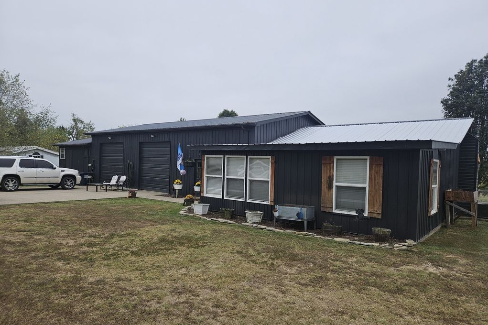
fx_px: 325
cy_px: 164
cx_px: 244
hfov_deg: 73.8
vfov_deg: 53.1
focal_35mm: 24
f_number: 1.8
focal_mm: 5.4
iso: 25
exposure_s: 1/652
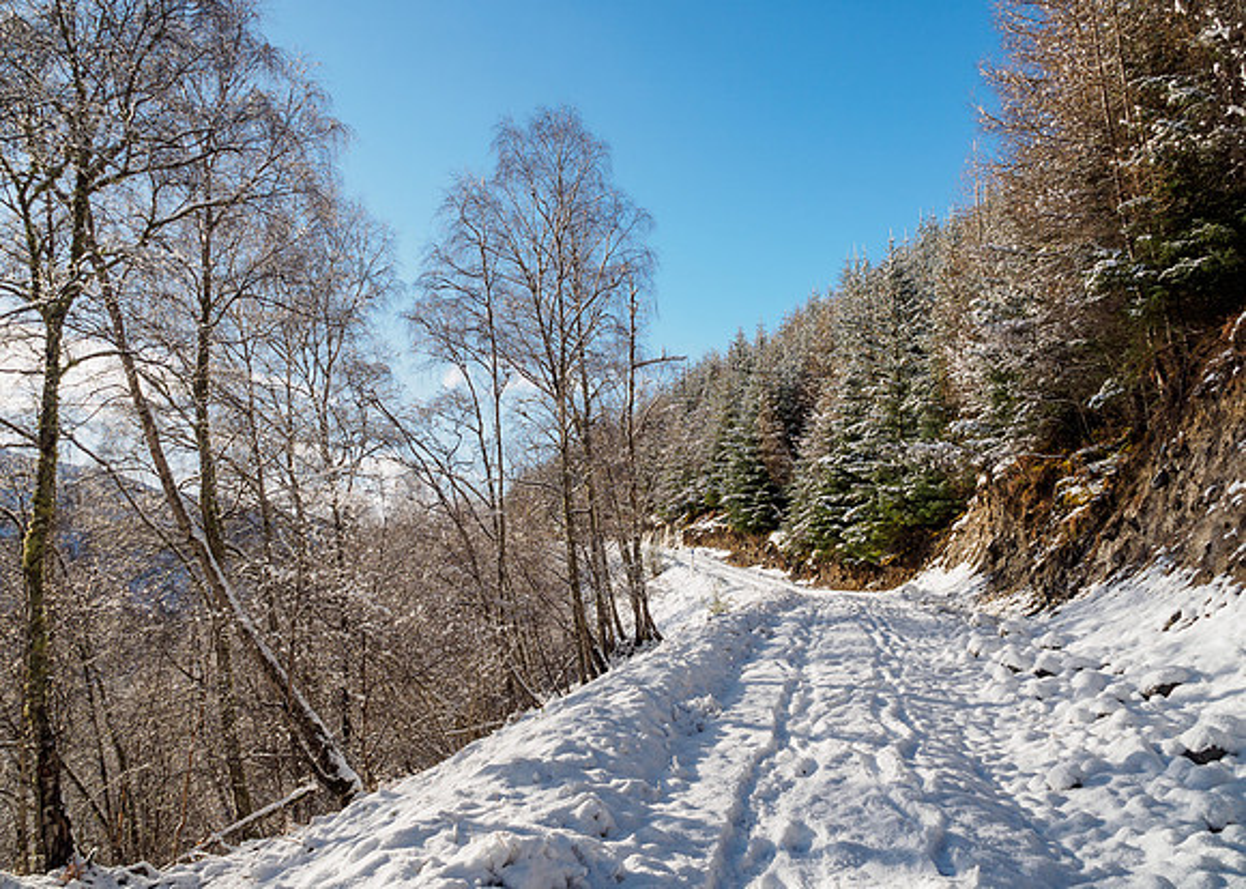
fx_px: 1008
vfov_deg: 47.6
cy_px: 430
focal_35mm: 28
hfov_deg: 63.5
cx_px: 623
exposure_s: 1/250
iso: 200
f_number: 7.1
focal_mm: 14
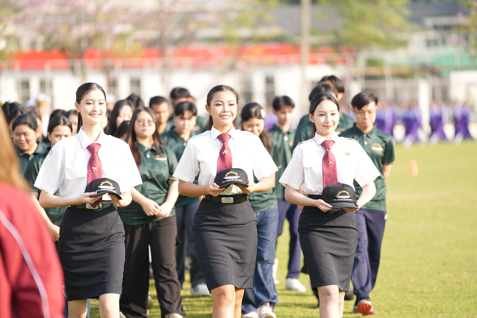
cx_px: 238
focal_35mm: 200
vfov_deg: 6.9
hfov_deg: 10.3
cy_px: 159
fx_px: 2650
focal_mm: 200
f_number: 2.8
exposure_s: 1/640
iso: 160
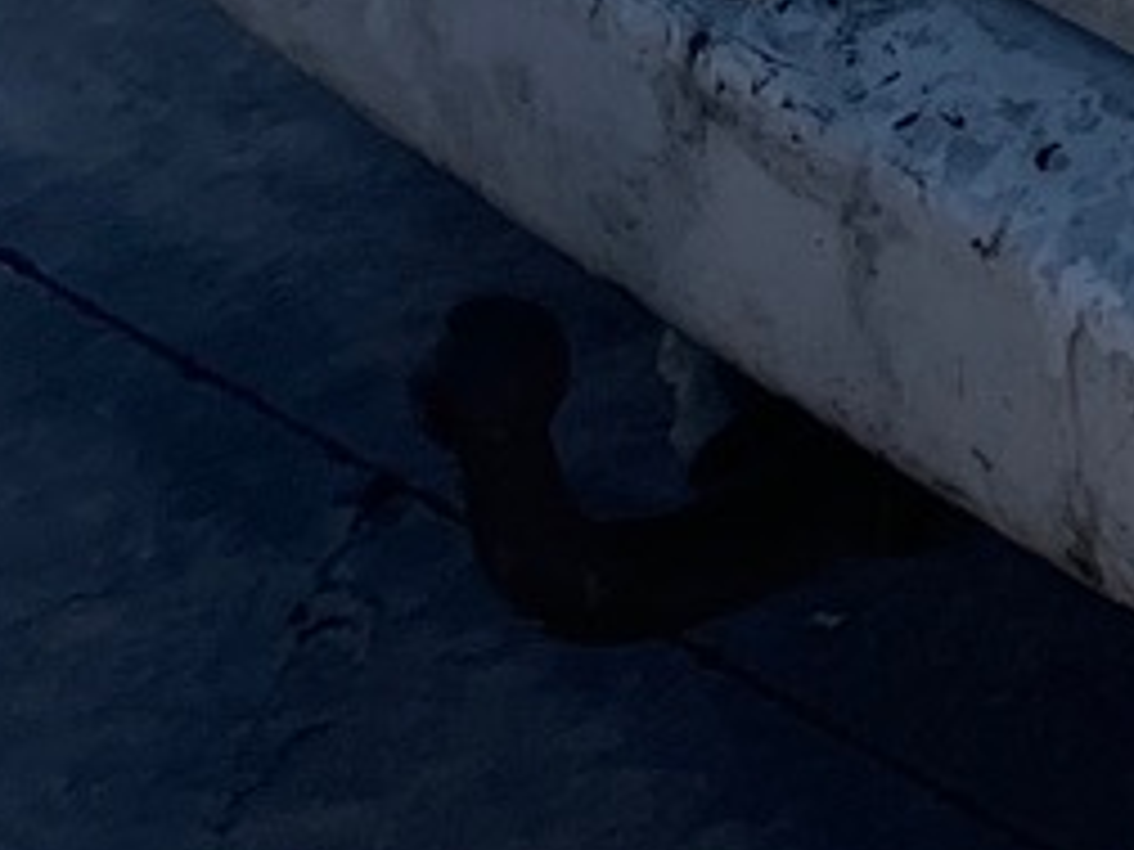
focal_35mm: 186
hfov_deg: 9.5
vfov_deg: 7.2
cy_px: -1660
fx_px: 6093
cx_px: 2650
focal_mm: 4.2
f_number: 1.6
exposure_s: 1/4831
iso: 32
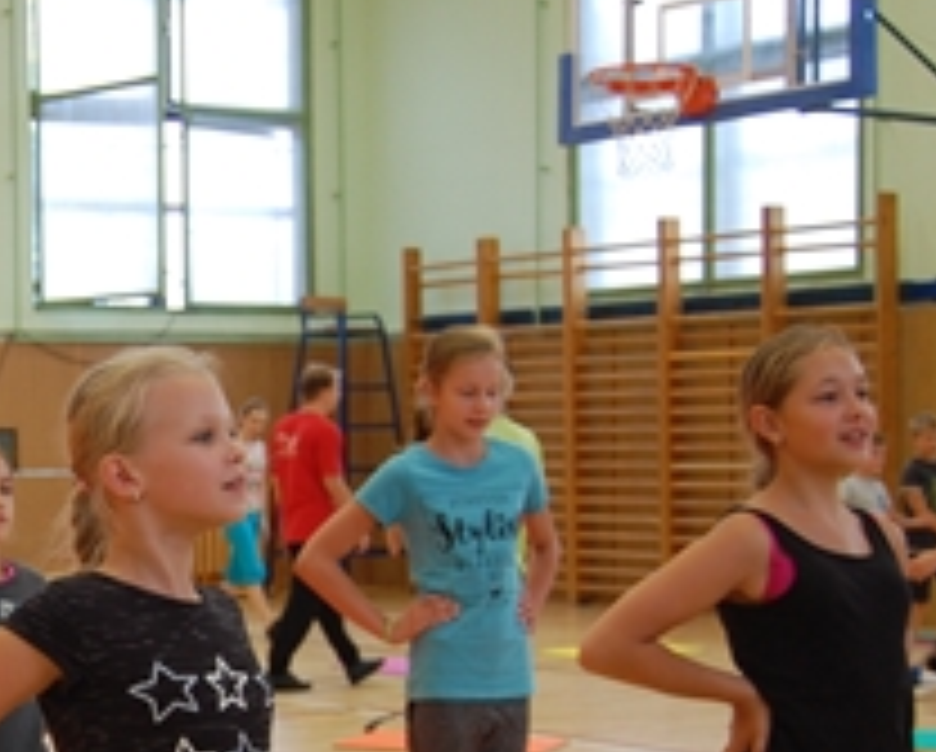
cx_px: -14
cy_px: 639
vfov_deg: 18.7
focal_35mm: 81
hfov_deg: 22.6
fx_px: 2247
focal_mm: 24
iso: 400
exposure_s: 1/80
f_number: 4.5
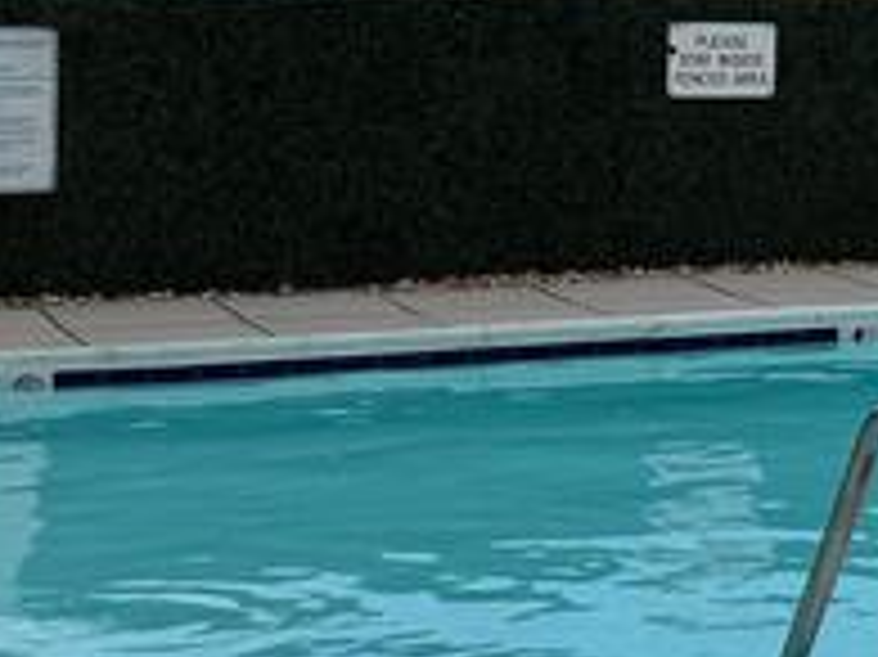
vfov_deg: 11.4
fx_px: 3194
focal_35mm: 126
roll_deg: -1.5
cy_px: -266
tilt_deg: +3.1
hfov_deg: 14.5
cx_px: 1355
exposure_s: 1/8130
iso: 80
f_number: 1.78
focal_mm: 6.76
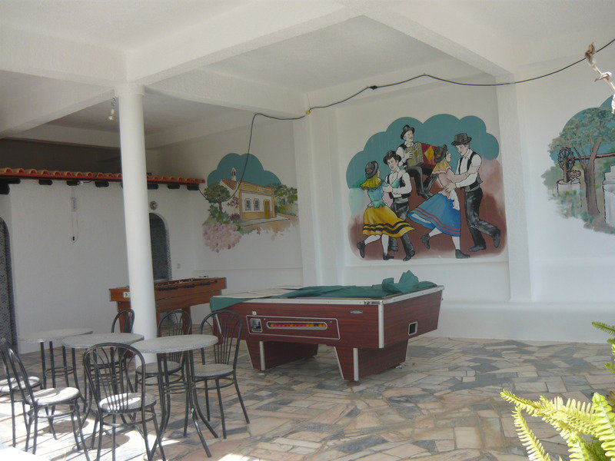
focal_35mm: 33
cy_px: 230
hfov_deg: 55.4
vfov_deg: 42.9
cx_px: 308
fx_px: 586
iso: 100
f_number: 2.8
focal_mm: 5.5
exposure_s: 1/500
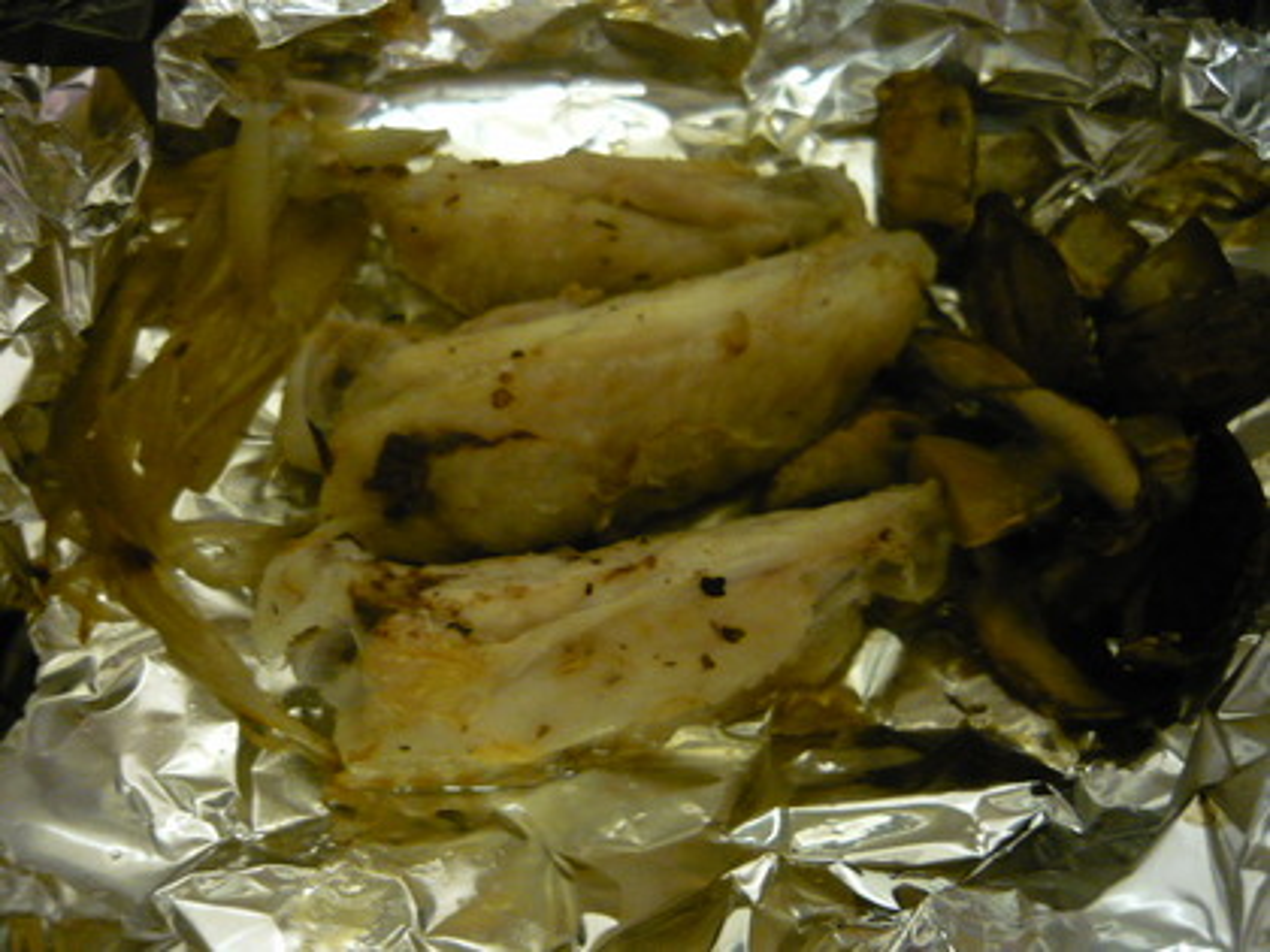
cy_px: 476
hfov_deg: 55.4
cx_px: 635
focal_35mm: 33
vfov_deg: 42.9
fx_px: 1211
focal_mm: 5.5
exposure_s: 1/8
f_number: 2.8
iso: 400
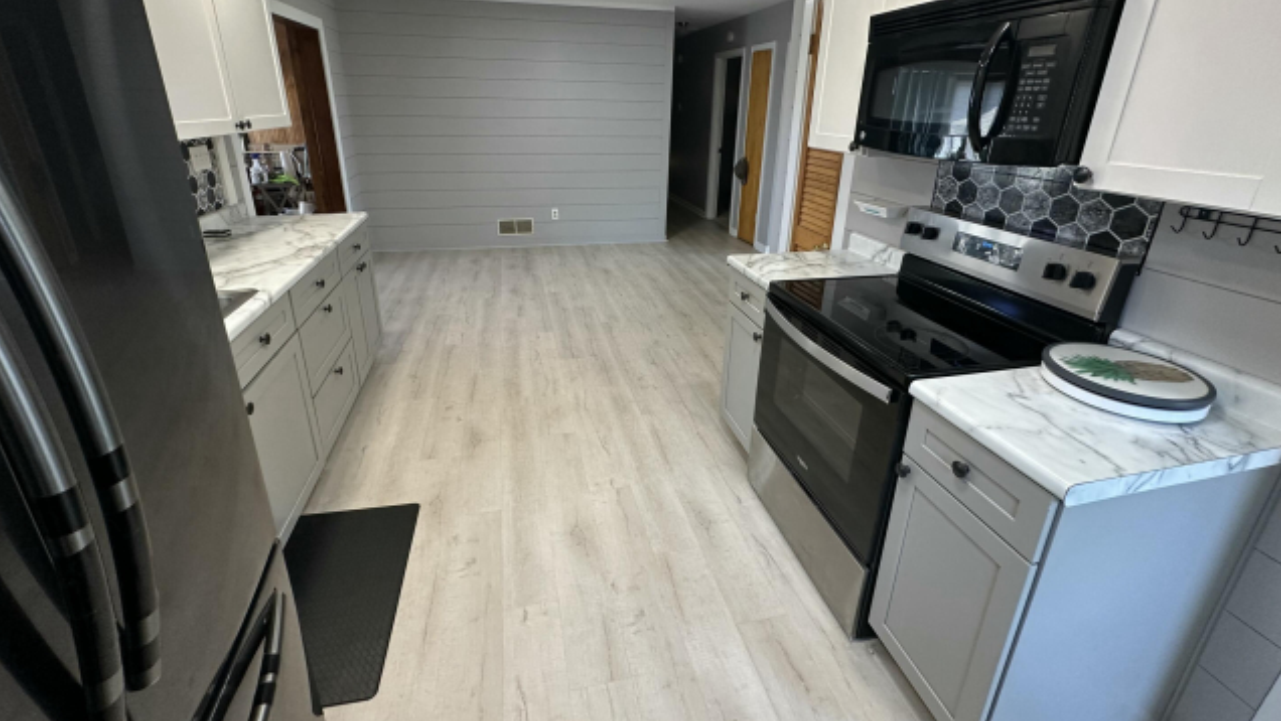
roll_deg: -1.2
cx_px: 631
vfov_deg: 66.5
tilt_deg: -19.3
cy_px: 292
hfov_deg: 99.4
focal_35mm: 16
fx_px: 544
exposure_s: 1/120
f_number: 2.2
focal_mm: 2.22
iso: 320
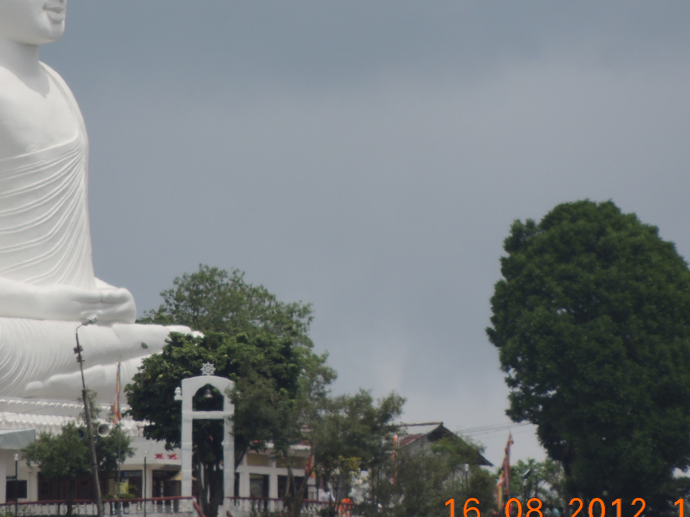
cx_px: 258
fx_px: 32730
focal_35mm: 1642
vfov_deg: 0.9
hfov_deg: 1.2
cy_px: 174
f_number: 5.9
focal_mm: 180
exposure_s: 1/1000
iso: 140
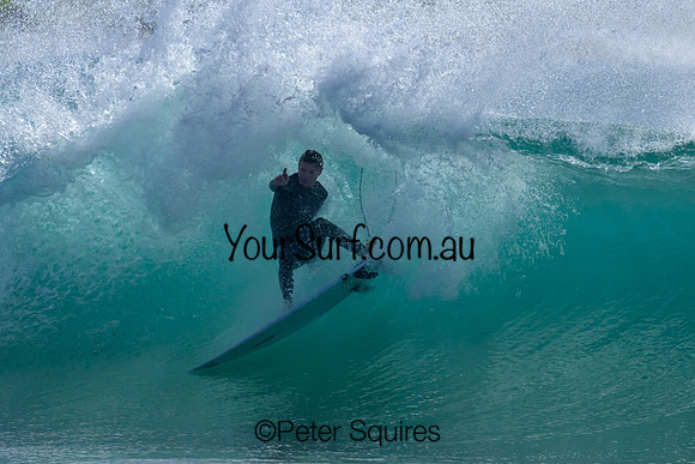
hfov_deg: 1.9
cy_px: 147
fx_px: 21215
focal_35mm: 1099
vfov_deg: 1.3
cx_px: 477
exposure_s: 1/2000
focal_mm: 800
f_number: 6.3
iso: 1600
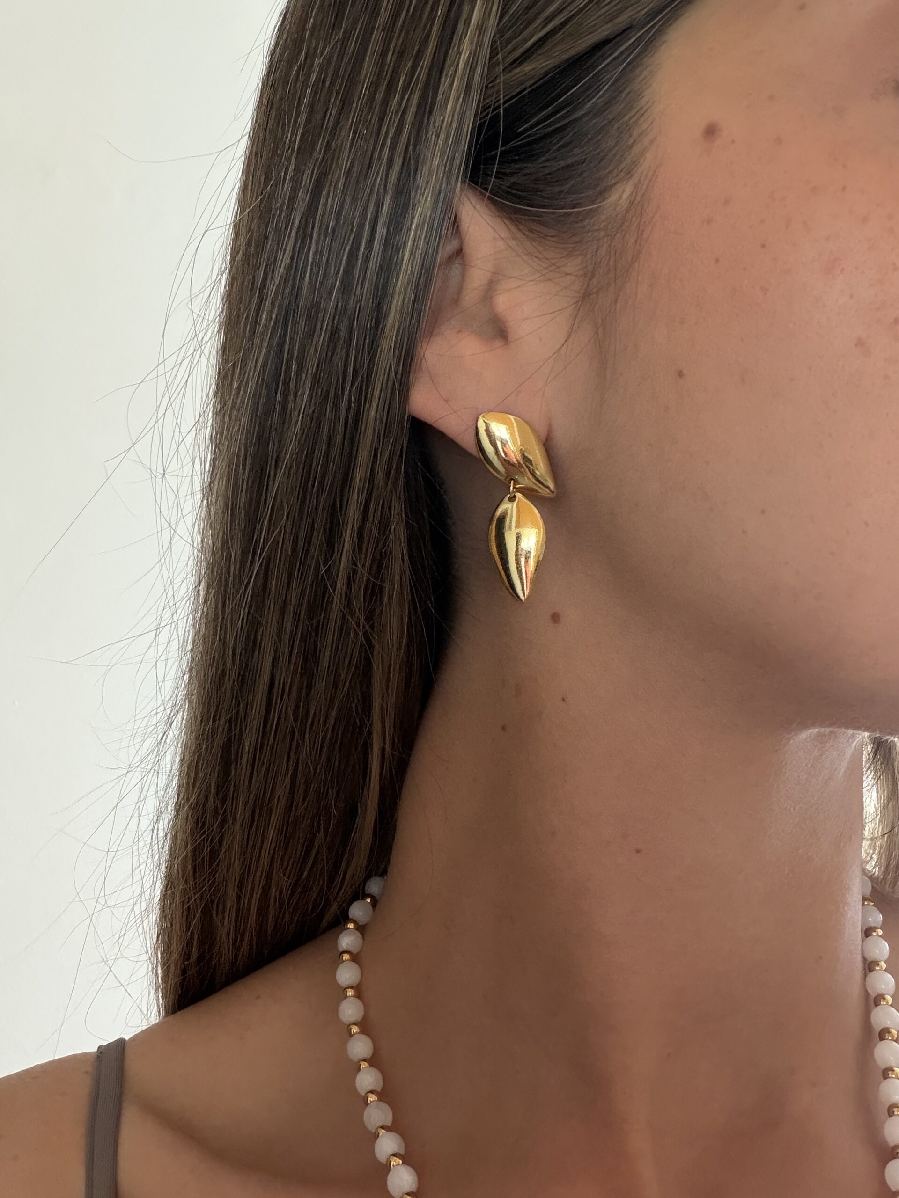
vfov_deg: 60.0
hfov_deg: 46.8
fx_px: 1039
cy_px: 599
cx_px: 450
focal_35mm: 30
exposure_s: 1/51
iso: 320
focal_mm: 2.71
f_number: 1.9
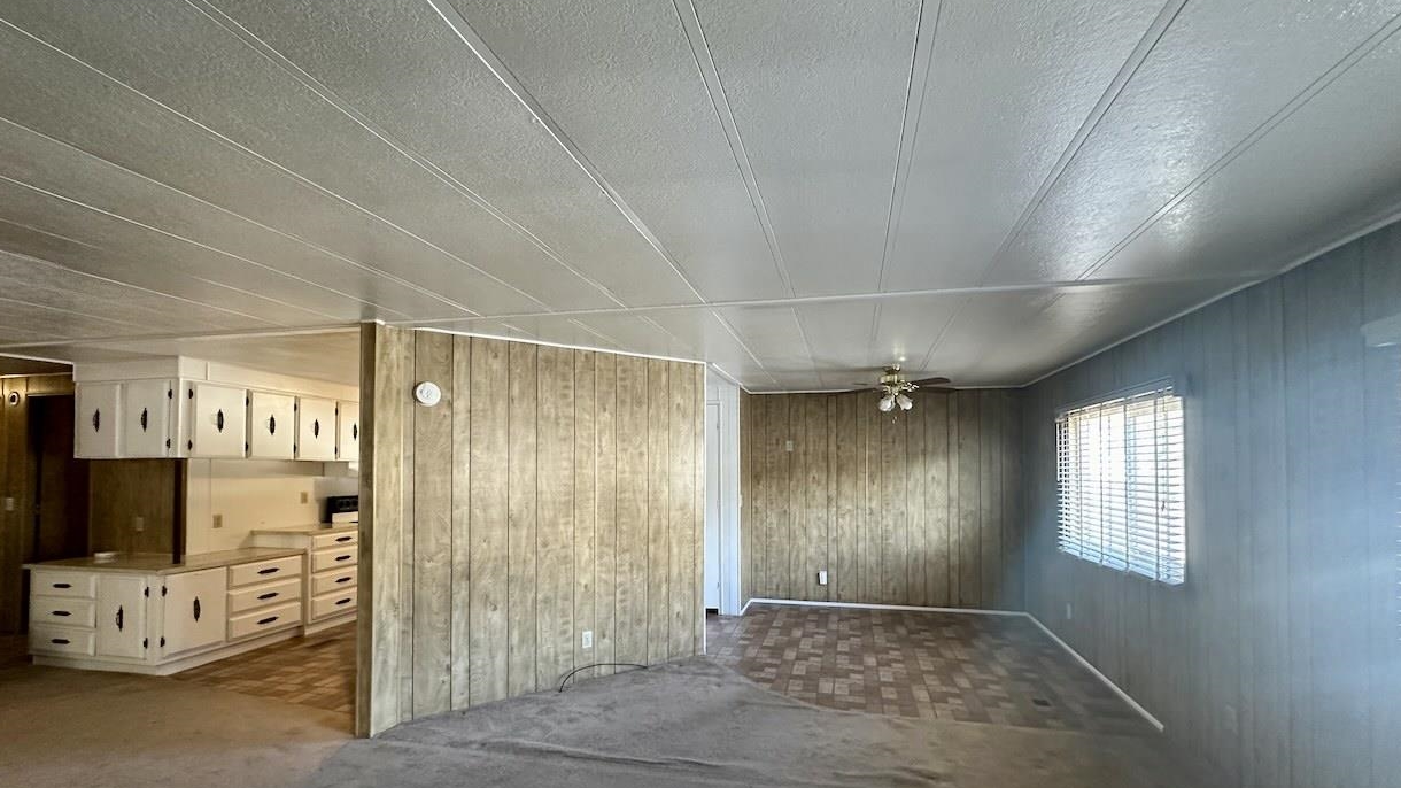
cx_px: 726
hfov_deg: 99.3
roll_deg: -0.1
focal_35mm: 16
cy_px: 454
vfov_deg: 66.7
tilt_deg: +2.1
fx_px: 594
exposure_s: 1/60
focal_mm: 2.22
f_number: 2.2
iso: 400
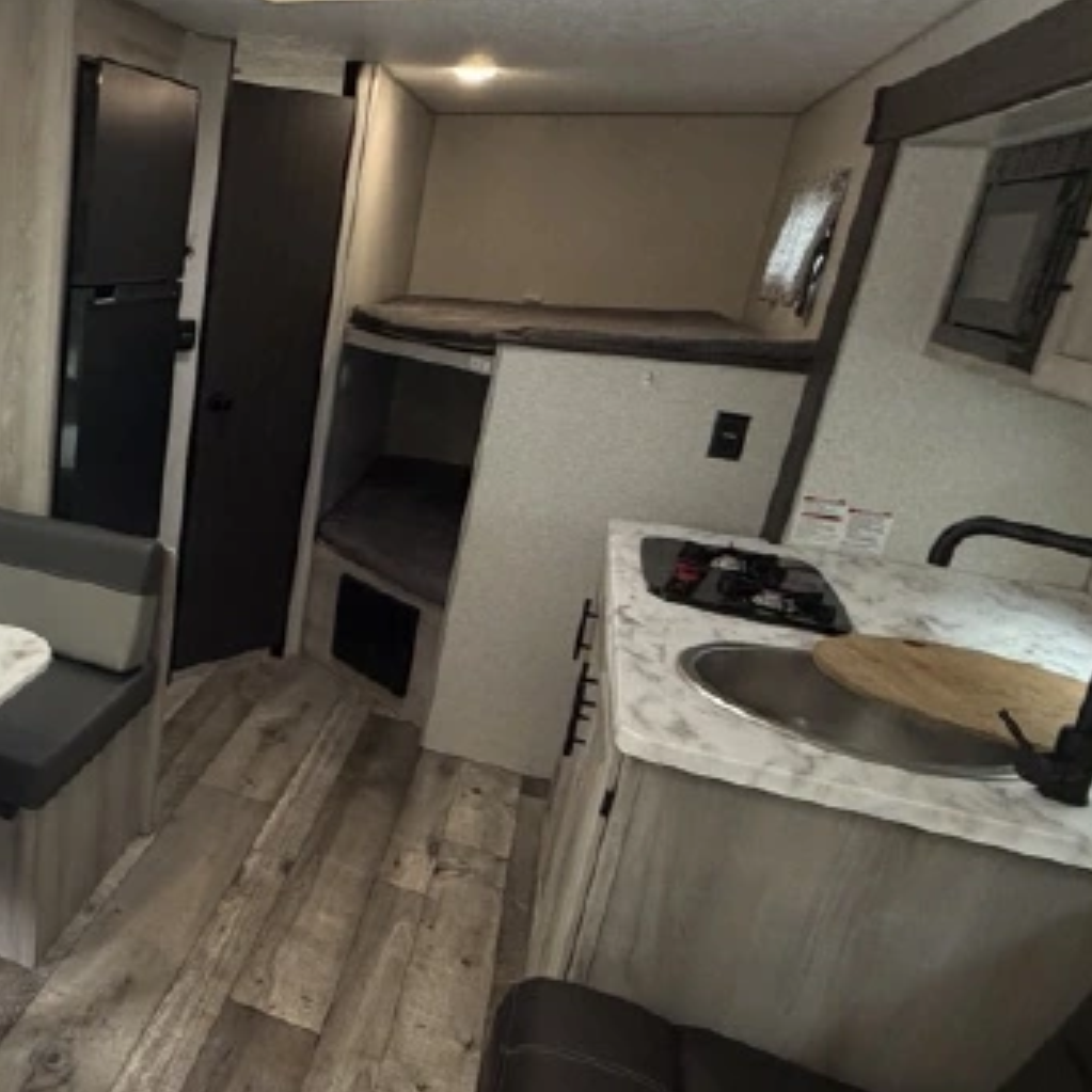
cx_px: 19
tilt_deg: -16.7
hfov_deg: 47.1
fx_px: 1035
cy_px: 541
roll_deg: -1.5
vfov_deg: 55.6
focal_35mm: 29
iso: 250
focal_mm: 2.22
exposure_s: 1/121
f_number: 2.2
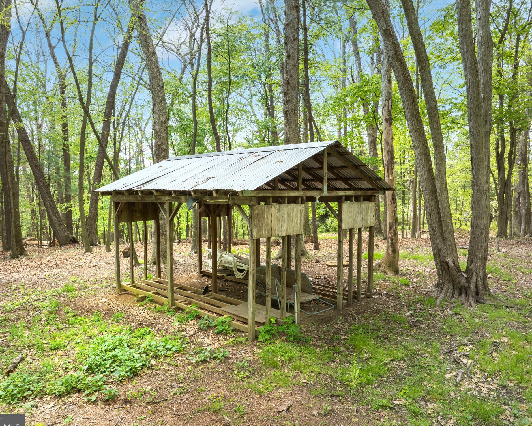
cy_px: 216
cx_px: 248
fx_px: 409
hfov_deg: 66.0
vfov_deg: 54.9
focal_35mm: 26
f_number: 7.1
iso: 100
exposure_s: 1/60
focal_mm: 12.29
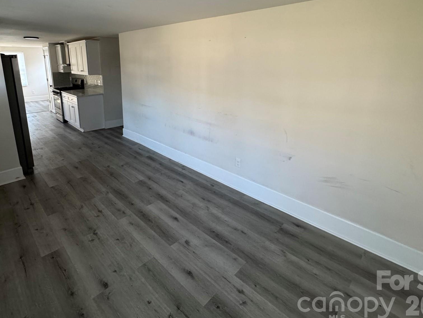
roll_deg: +0.1
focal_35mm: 19
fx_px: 232
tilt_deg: -11.8
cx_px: 179
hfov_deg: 84.1
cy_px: 110
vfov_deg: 67.1
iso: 320
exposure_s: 1/66
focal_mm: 2.22
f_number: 2.2
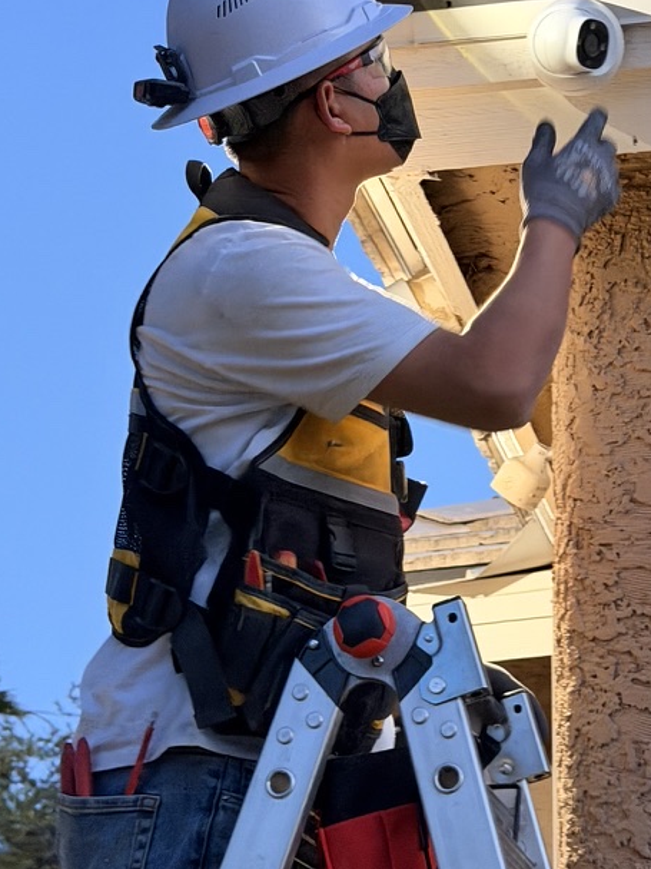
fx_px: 2032
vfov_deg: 24.1
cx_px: 519
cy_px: 351
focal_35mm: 81
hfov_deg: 18.0
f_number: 1.78
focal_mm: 6.76
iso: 250
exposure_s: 1/46
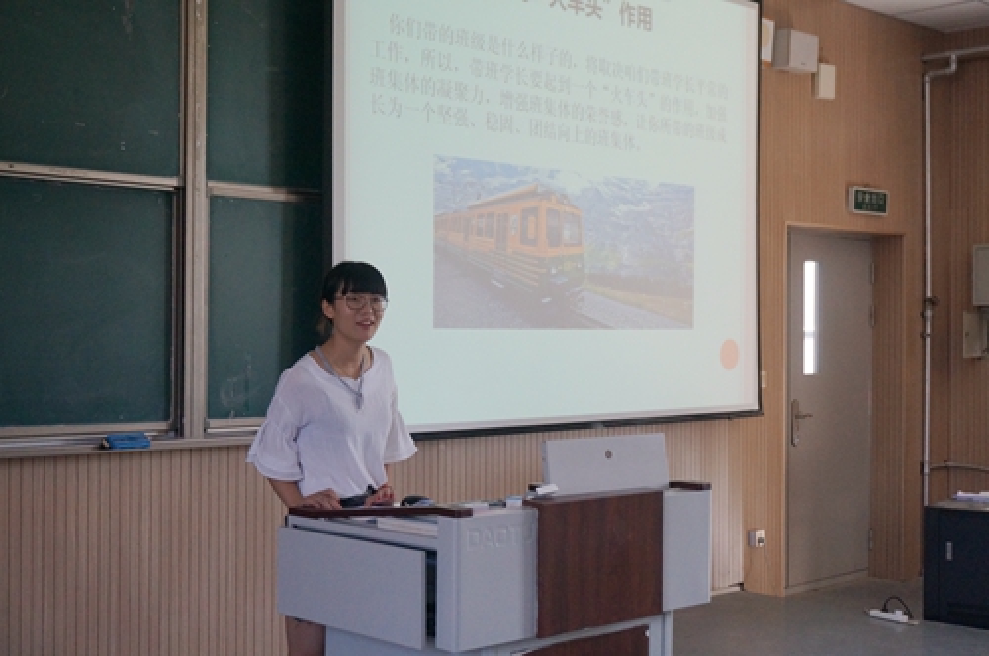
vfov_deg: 27.2
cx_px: 494
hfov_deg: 40.0
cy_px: 328
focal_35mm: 50
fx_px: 1358
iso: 1600
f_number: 5
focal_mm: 33
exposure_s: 1/160
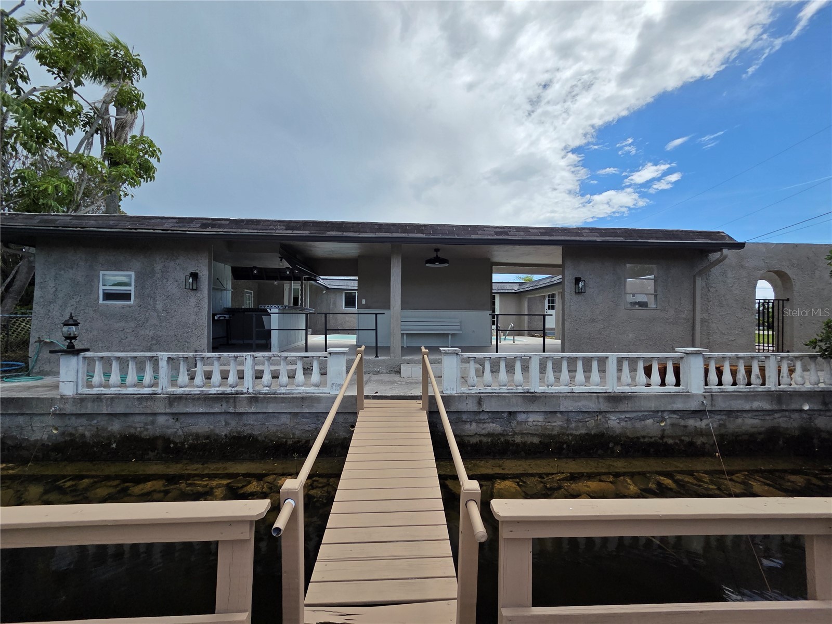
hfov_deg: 106.2
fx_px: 312
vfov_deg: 89.9
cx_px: 416
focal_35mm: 13
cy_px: 312
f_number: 2.2
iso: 50
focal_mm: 2.2
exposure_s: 1/3001
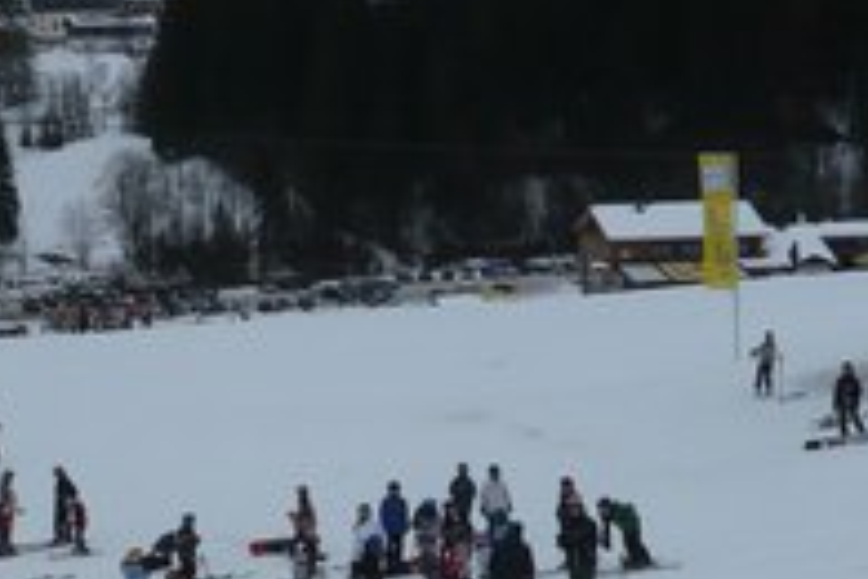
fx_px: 2314
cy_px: 485
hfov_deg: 21.2
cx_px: 445
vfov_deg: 14.2
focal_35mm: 96
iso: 100
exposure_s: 1/500
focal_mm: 7.4
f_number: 3.5
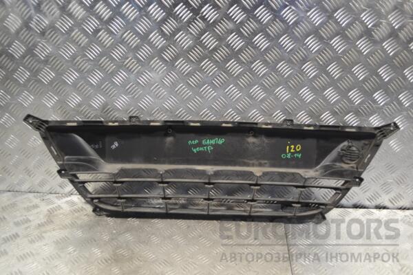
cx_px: 206
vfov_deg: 36.9
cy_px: 138
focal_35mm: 36
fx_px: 413
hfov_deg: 53.1
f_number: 4
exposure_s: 1/30
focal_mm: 24
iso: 160
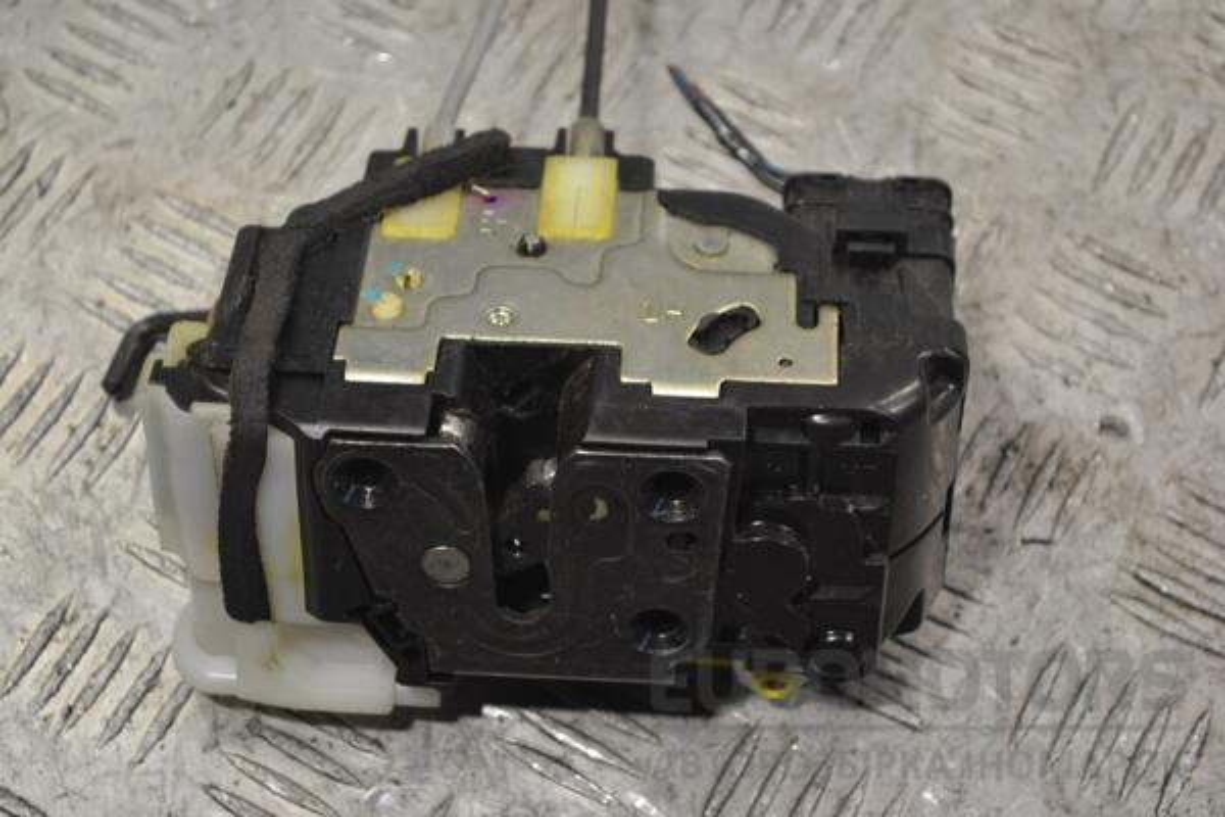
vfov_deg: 16.6
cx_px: 612
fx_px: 2807
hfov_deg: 24.6
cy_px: 408
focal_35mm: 82
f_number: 5.6
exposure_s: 1/60
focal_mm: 55
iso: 400
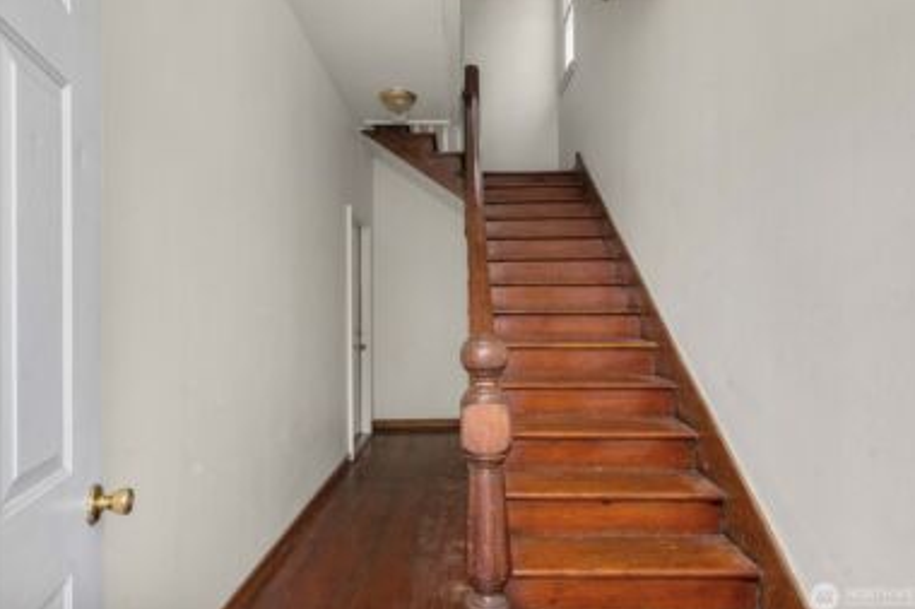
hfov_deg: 84.0
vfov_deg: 61.9
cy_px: 297
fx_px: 508
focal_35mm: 20
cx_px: 467
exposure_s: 1/10
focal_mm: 19
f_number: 8
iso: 2000
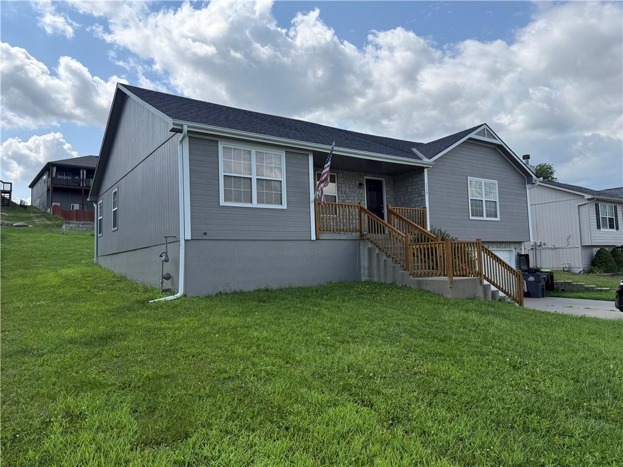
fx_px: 432
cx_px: 312
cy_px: 234
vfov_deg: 56.8
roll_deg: +1.2
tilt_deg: +5.1
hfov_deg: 71.6
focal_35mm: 24
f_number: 1.78
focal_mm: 6.76
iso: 100
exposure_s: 1/5714
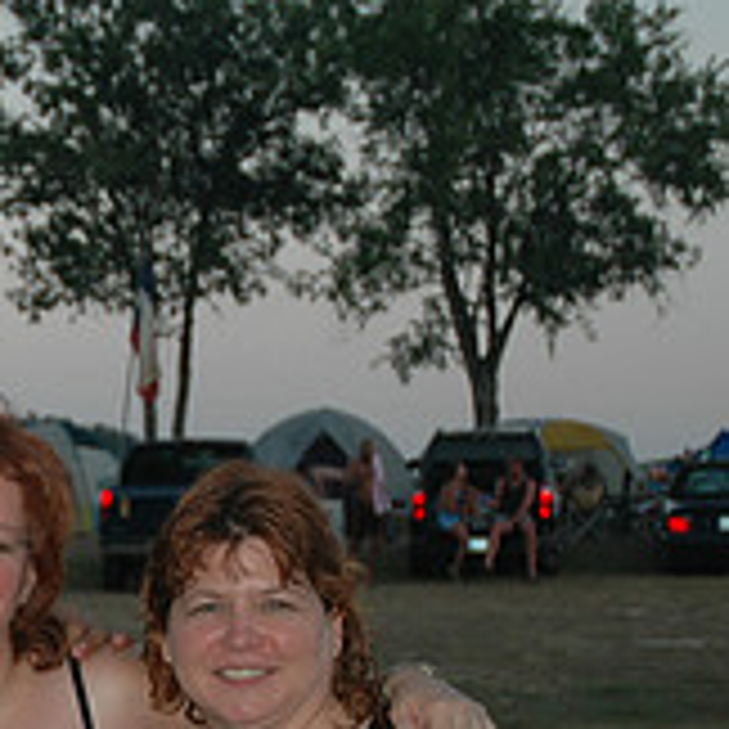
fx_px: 2943
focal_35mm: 124
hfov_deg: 13.7
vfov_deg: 13.9
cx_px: -180
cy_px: 706
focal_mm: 27
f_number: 3.8
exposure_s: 1/60
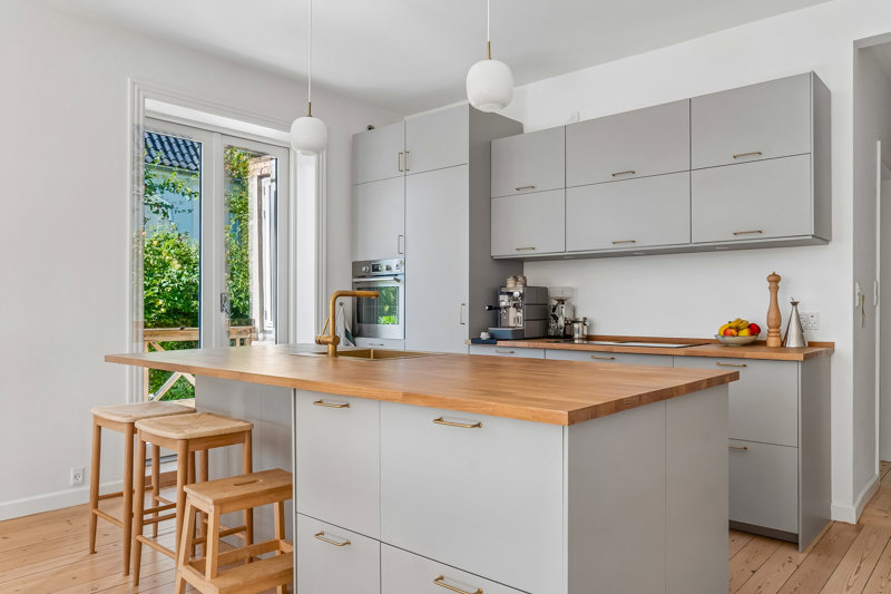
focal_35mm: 22
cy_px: 297
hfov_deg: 77.3
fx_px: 557
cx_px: 446
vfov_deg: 56.1
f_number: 10
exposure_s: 1/5
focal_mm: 15
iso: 200
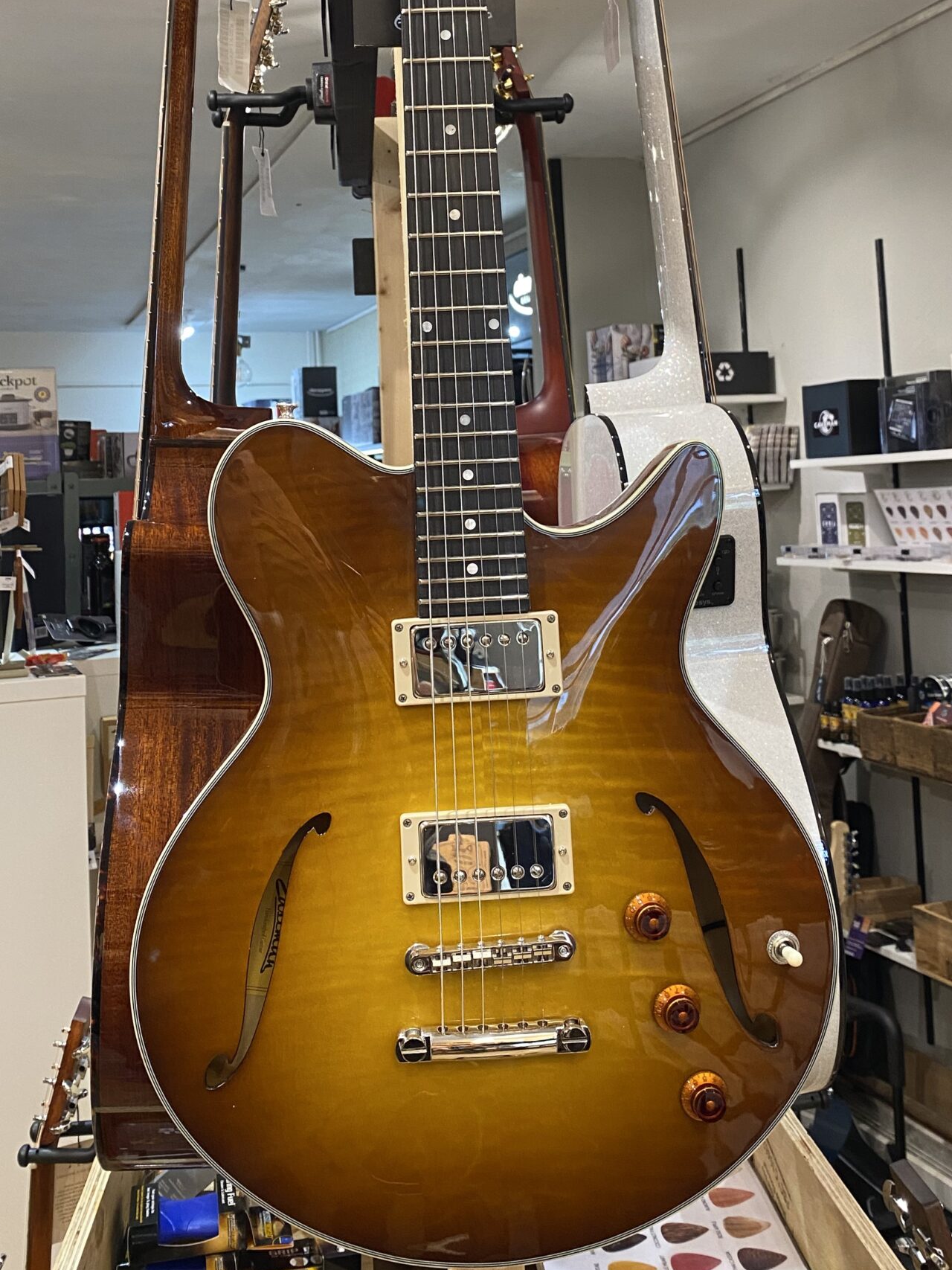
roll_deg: +2.3
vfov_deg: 47.1
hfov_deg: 36.8
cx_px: 476
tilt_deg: +3.5
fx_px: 1430
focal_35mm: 39
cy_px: 428
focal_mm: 4.25
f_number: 1.8
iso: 160
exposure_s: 1/50
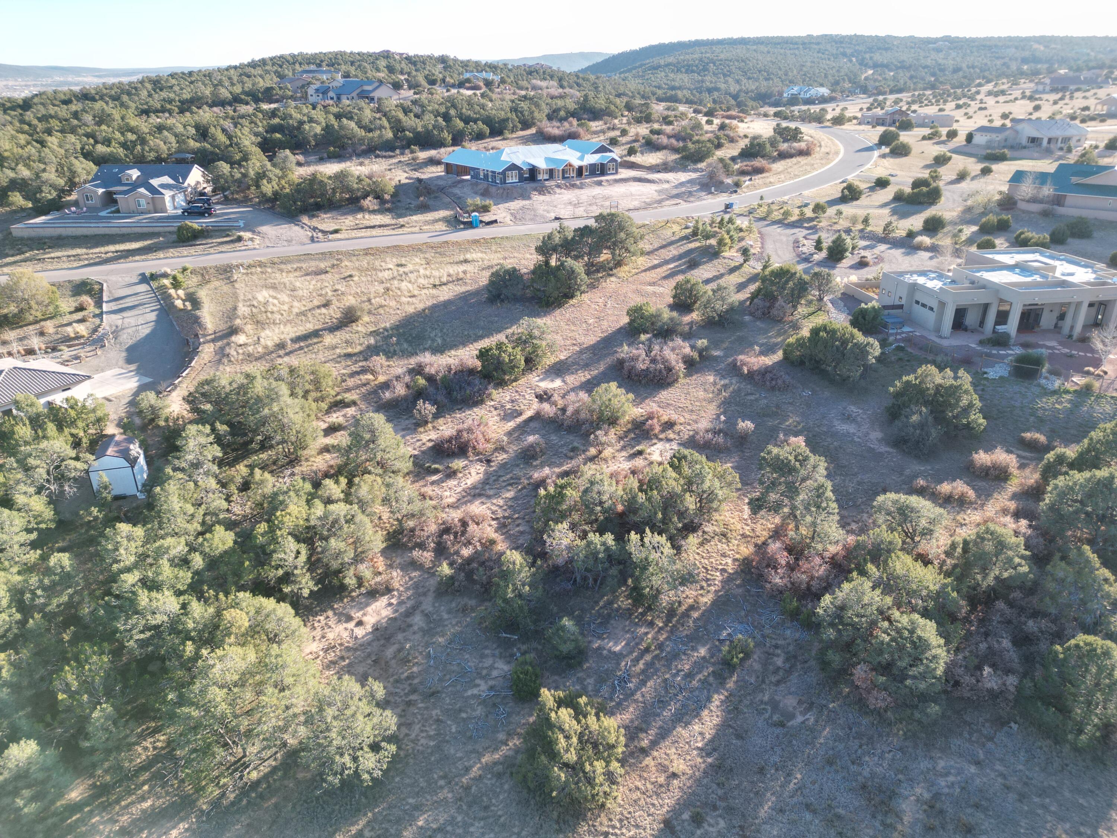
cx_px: 558
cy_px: 419
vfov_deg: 56.8
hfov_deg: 71.6
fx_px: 774
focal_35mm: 24
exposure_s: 1/800
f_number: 1.7
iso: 200
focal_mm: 6.72
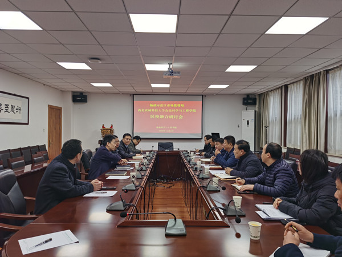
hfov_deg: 65.3
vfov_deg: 51.4
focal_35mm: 27
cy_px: 128
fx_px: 267
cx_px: 171
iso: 64
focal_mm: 5.56
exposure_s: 1/100
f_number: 1.6
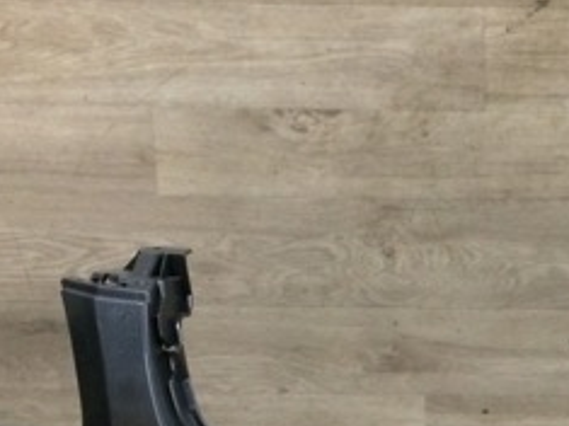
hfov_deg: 23.8
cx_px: 557
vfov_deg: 17.7
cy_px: 513
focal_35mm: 79
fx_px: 1298
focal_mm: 4.15
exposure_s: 1/17
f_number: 2.2
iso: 320
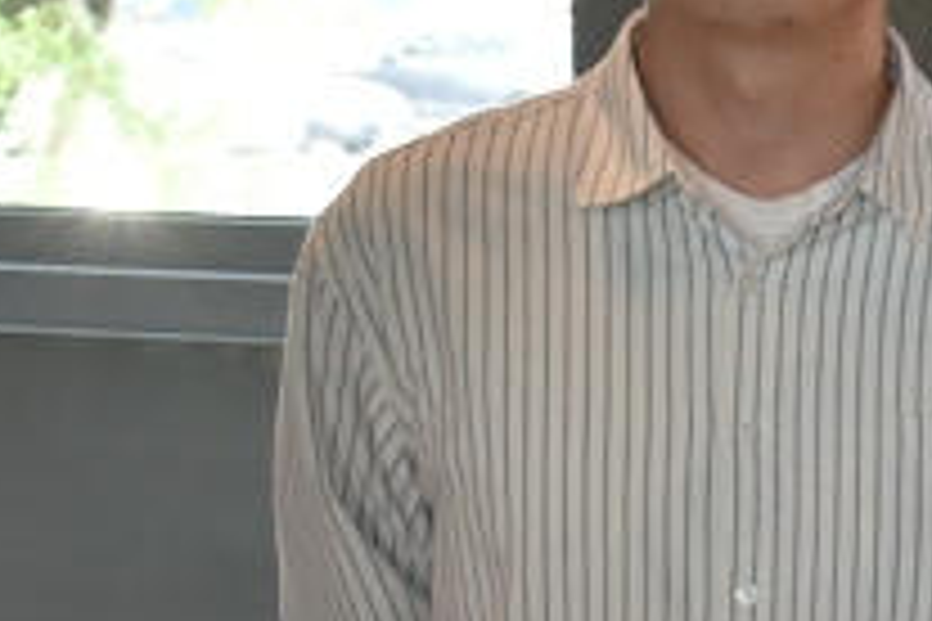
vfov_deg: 6.0
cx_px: 2443
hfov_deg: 8.2
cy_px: 747
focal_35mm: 226
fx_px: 5850
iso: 400
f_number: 5
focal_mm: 26
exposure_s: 1/80
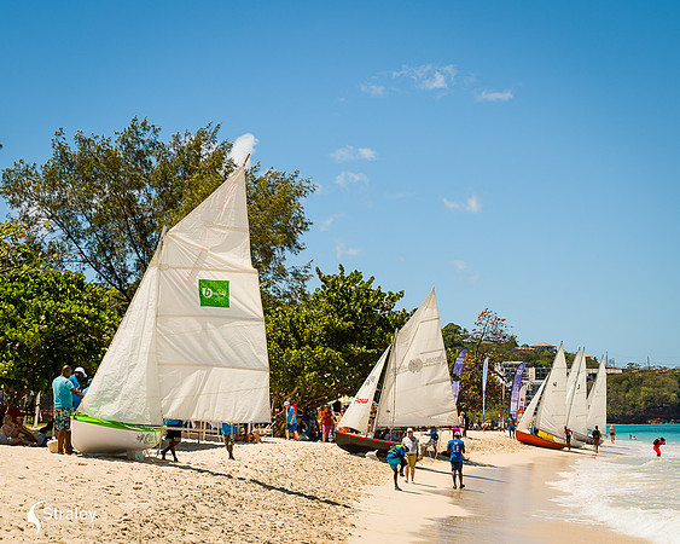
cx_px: 366
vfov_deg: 18.2
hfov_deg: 22.7
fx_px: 1696
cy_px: 273
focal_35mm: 84
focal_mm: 70
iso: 90
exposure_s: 1/320
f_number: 8
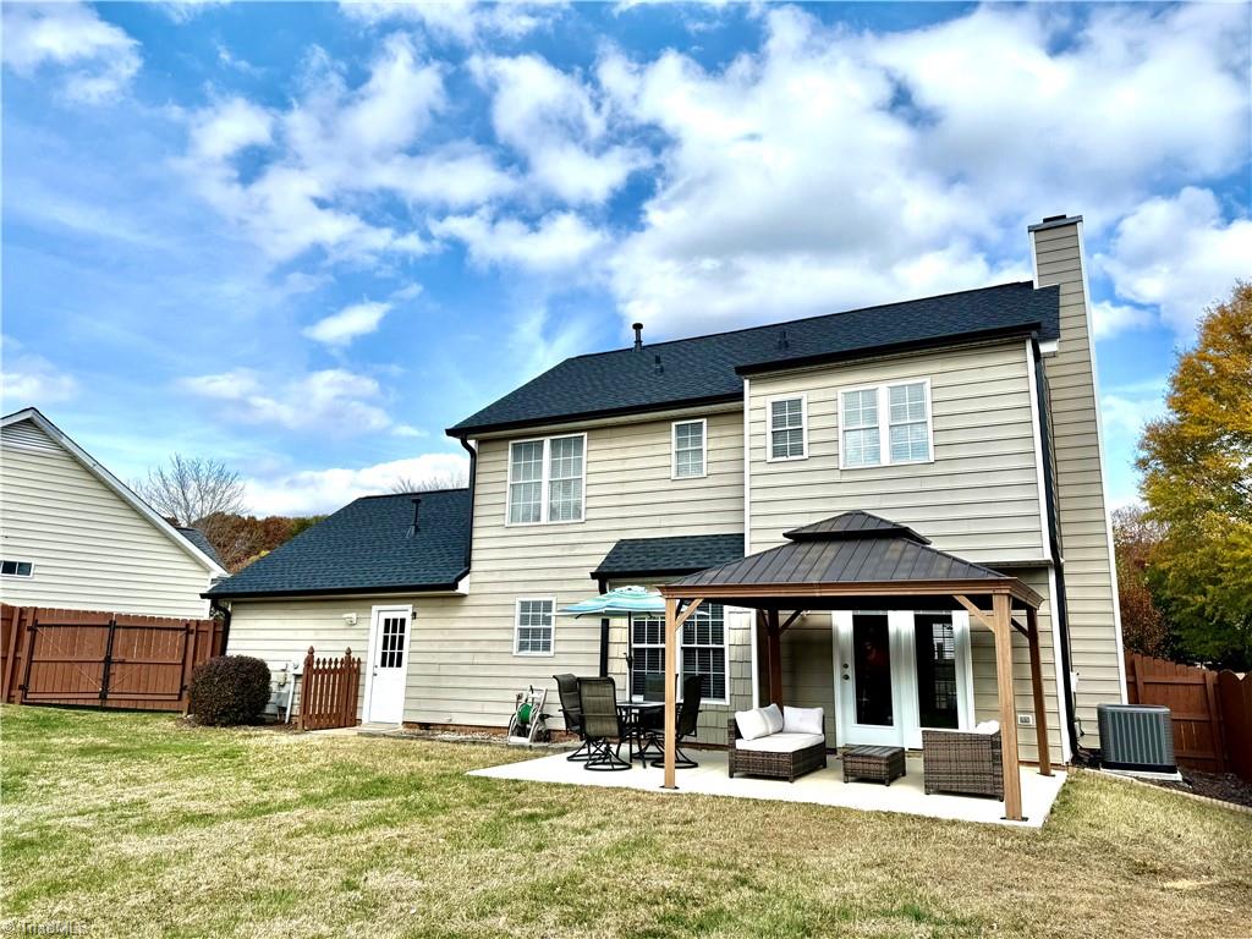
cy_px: 470
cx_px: 626
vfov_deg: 56.8
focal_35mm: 24
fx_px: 868
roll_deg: -1.1
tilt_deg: +12.9
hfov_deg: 71.6
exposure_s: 1/5319
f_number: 1.78
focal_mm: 6.76
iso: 80
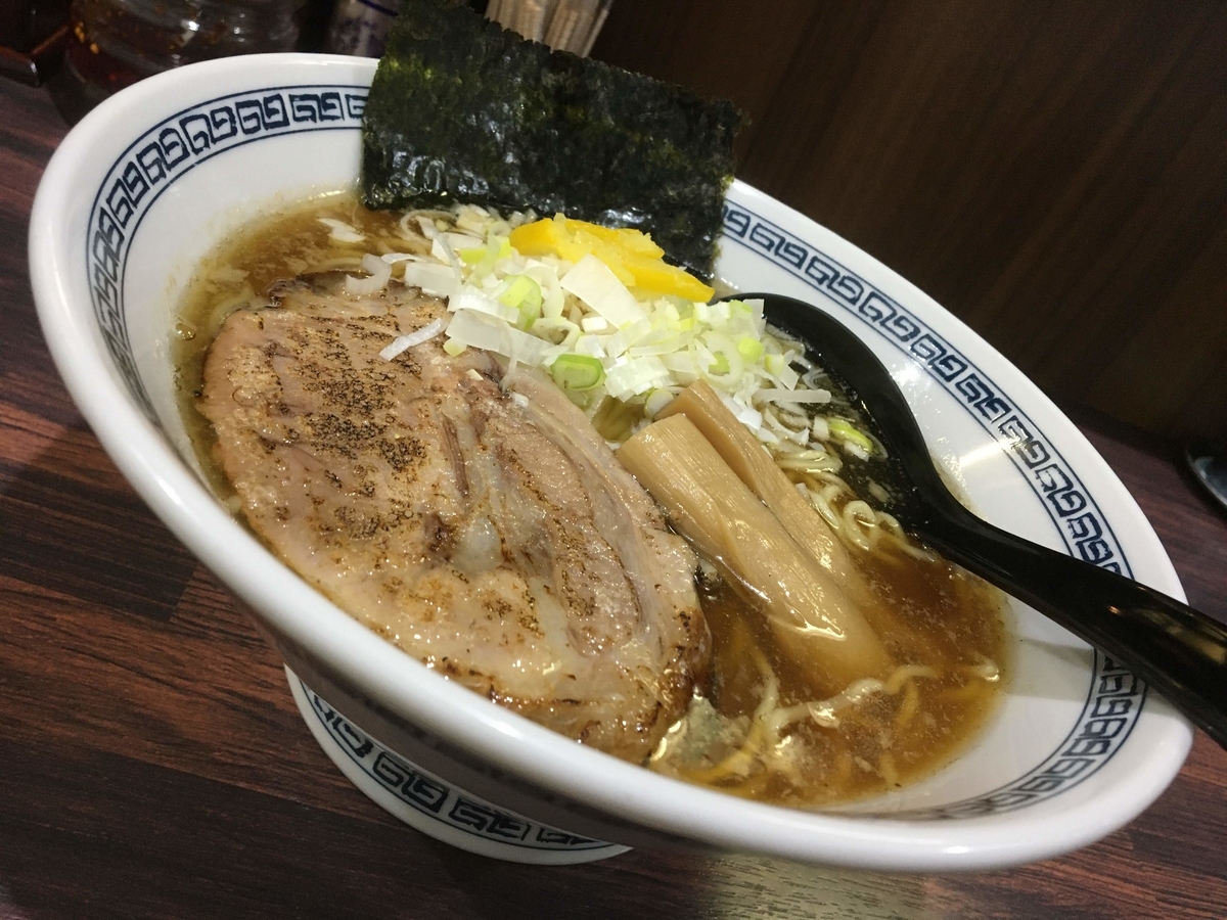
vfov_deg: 48.2
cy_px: 460
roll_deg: -27.0
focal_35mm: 29
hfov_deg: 61.7
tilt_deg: -32.1
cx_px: 614
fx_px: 1028
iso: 125
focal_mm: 4.15
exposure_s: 1/30
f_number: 2.2
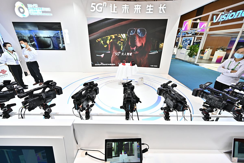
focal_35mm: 14
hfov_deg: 104.3
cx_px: 122
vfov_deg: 81.2
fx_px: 95
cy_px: 82
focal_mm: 14
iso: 250
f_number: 5
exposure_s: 1/60
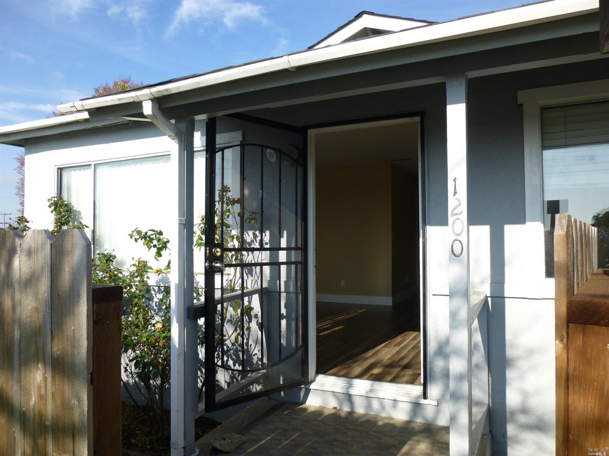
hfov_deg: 69.4
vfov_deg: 54.9
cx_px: 304
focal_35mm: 25
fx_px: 440
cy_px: 228
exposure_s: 1/1000
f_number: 3.1
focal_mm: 4.5
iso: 100
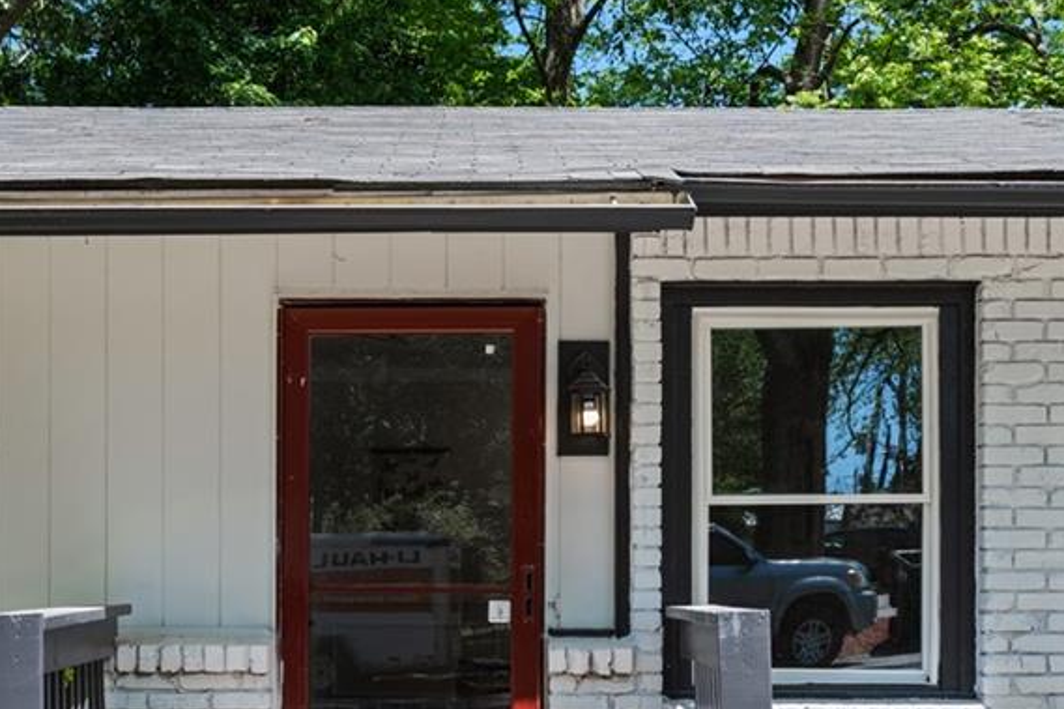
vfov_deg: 24.5
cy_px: 602
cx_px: 443
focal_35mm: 54
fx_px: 1595
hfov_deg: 36.8
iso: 100
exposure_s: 1/40
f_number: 8
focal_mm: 30
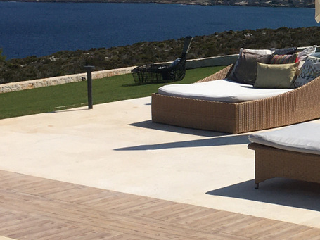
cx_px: 399
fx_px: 943
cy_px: 65
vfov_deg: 14.5
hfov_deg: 18.2
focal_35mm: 102
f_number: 2.2
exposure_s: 1/3846
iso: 25
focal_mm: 4.15
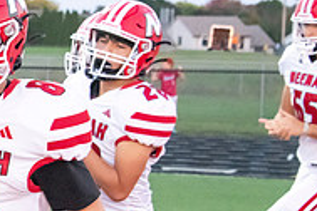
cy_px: 160
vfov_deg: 7.2
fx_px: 1673
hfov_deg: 10.5
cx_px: -141
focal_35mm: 190
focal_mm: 62
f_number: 7.1
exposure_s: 1/640
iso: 10000
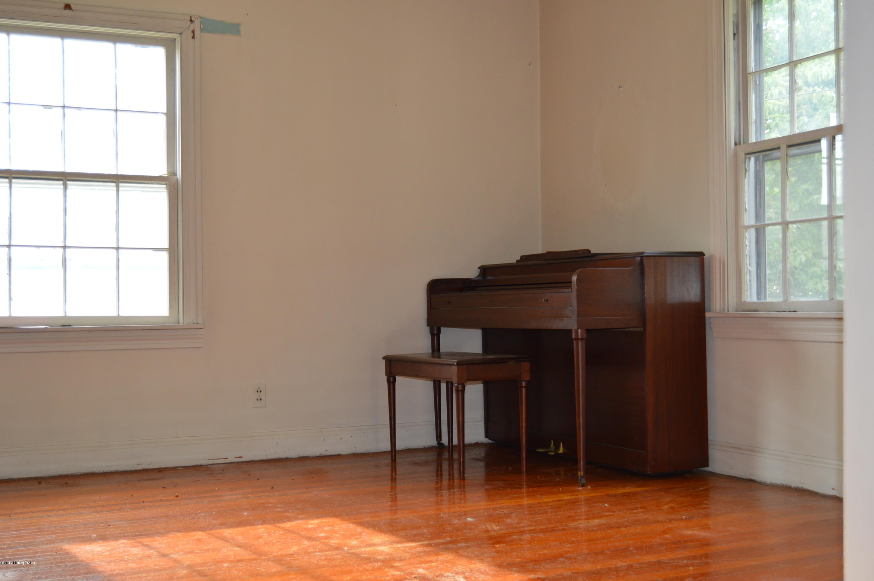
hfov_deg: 43.6
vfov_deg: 29.8
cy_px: 290
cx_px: 437
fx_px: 1091
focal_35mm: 45
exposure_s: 1/60
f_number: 4.2
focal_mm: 30
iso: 450
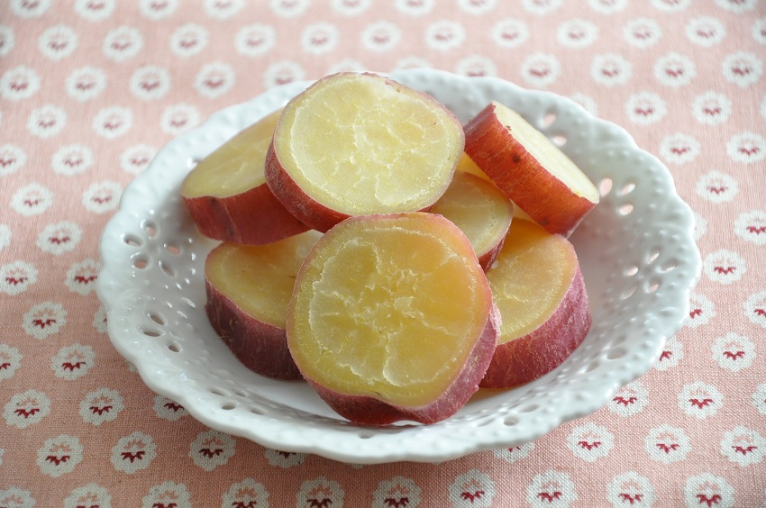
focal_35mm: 158
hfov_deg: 13.1
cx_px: 383
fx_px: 3346
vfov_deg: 8.7
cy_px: 254
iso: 1600
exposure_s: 1/80
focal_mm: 105
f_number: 5.6
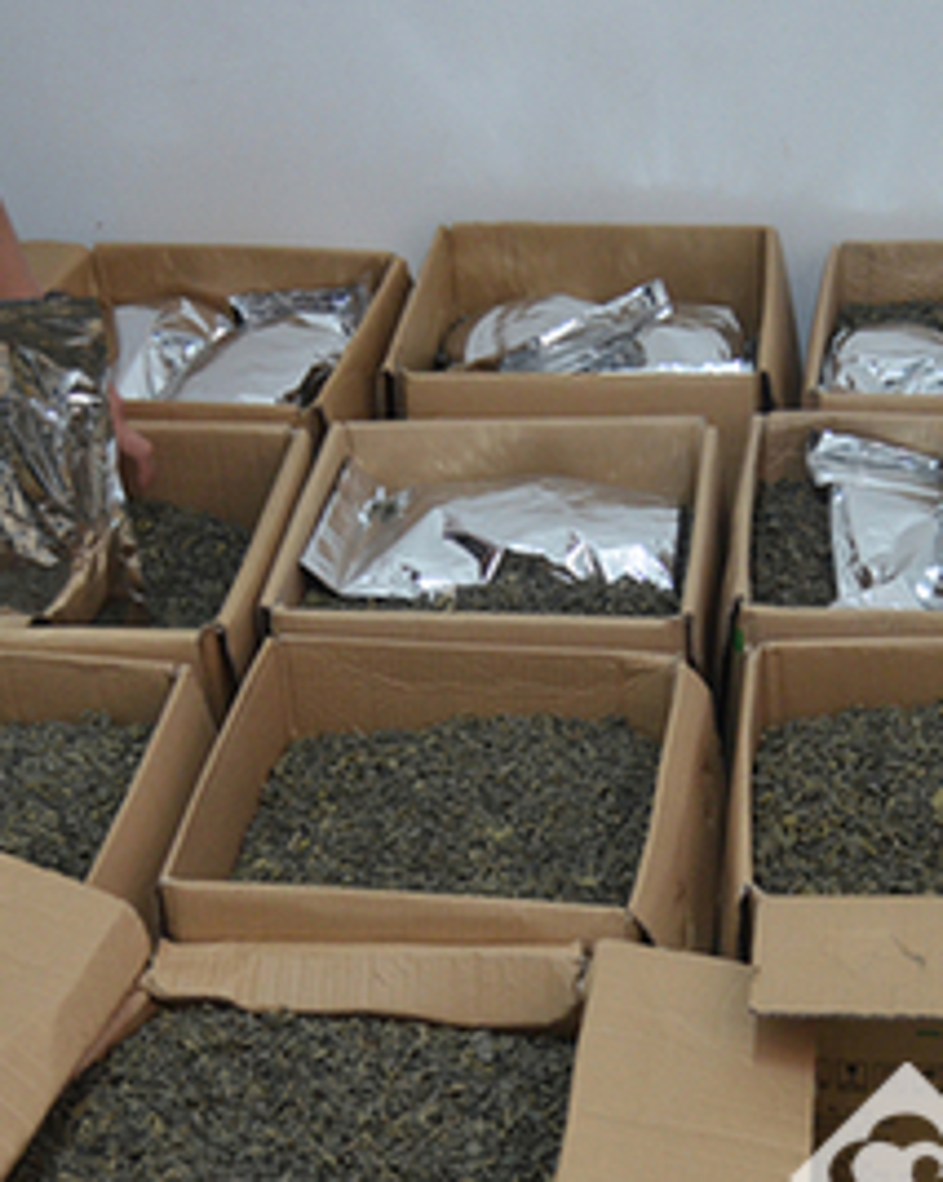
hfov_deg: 23.1
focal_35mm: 66
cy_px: 737
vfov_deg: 28.6
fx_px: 2306
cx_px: 527
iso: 1100
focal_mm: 24
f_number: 4
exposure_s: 1/30
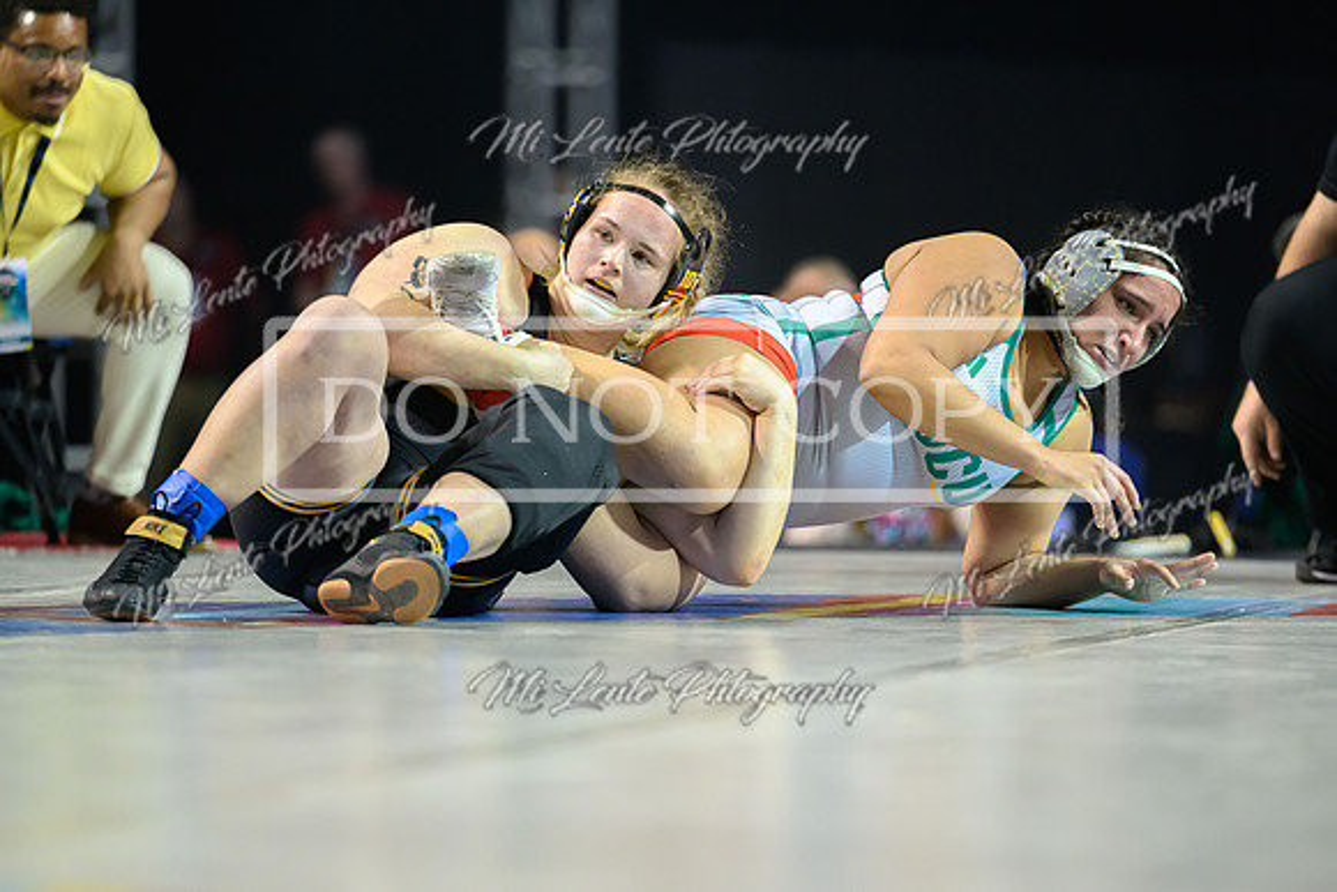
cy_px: 490
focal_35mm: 223
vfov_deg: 6.2
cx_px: 595
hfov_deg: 9.2
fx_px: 8291
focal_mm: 200
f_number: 2.8
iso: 5000
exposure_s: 1/800
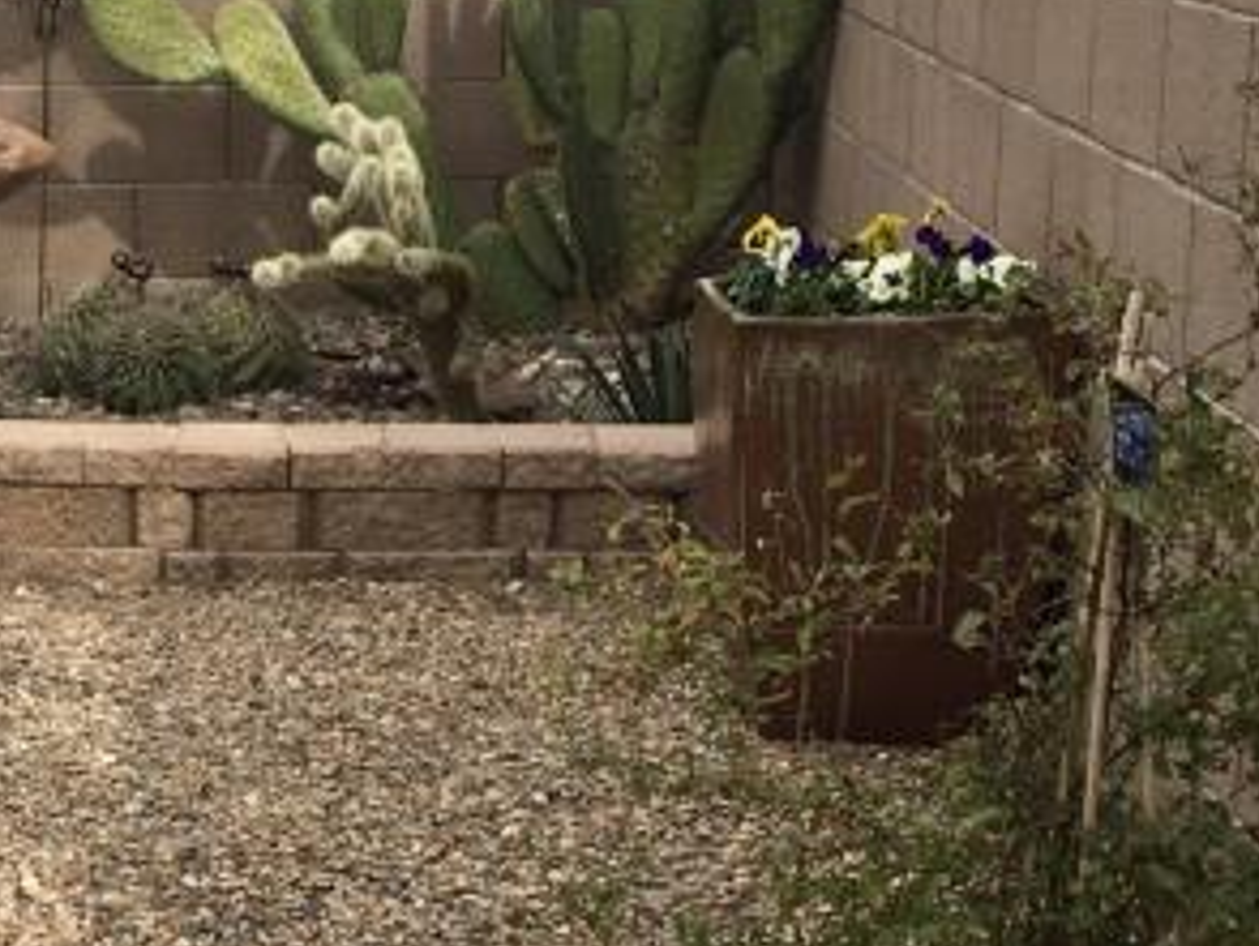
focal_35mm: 101
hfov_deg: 18.7
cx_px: -94
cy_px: 762
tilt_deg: -17.2
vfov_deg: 14.6
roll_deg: +2.2
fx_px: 3676
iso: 25
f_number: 2.2
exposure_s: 1/785
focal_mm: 4.15
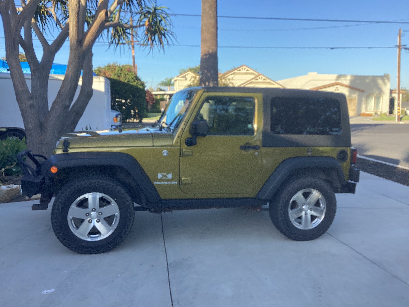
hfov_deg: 58.4
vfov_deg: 45.4
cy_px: 154
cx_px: 204
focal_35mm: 31
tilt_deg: -6.4
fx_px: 366
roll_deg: -0.4
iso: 25
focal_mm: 3.3
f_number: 2.4
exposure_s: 1/388
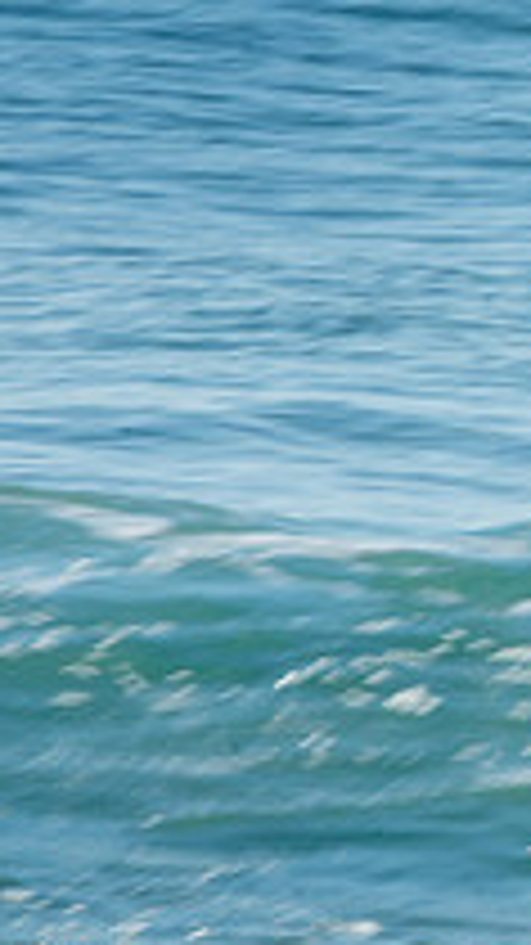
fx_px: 34821
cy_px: 511
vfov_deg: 1.6
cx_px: 1256
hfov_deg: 0.9
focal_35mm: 1390
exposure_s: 1/30
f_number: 25
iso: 100
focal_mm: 320
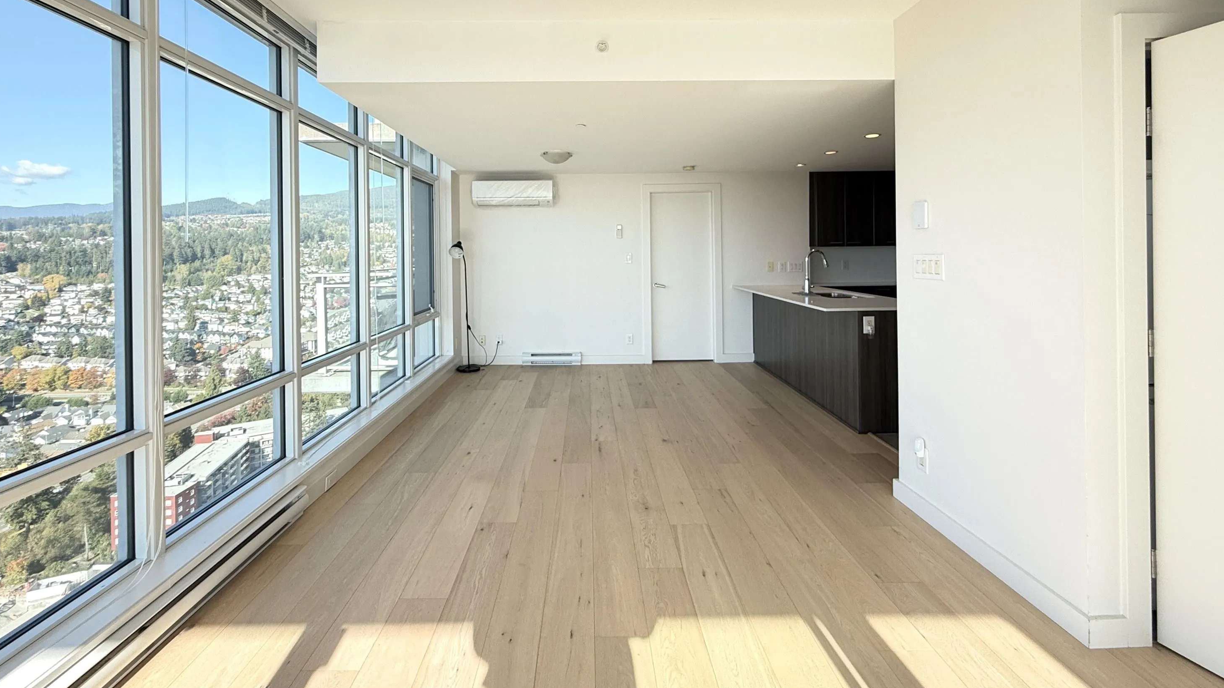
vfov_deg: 65.9
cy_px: 252
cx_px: 596
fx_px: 519
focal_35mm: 16
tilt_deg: -0.1
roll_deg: +0.4
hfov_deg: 99.3
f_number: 2.2
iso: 40
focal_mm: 2.22
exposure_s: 1/121
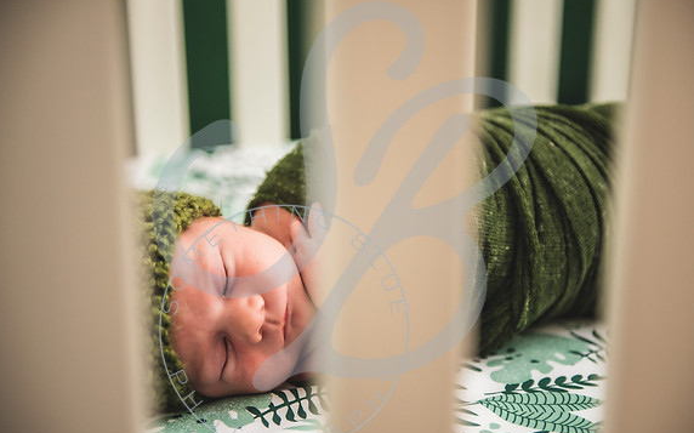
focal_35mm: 65
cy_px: 227
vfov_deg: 20.0
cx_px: 354
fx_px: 1229
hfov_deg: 31.5
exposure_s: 1/160
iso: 640
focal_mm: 60
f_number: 2.8
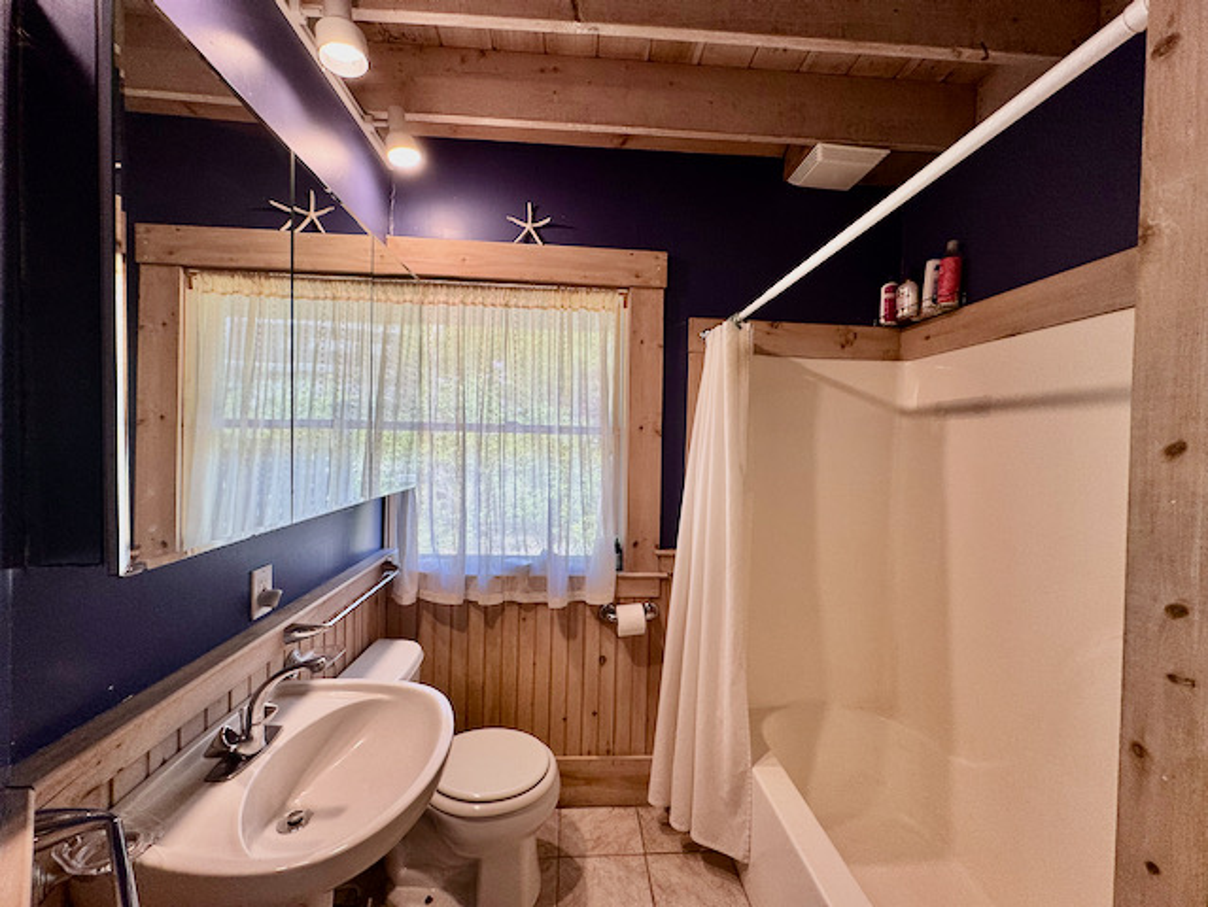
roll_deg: -1.3
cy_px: 454
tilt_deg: -0.2
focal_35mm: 14
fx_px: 489
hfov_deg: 102.0
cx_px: 604
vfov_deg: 85.7
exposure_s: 1/120
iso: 80
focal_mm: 2.22
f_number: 2.2
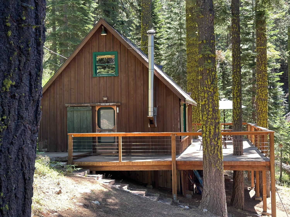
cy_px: 108
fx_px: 402
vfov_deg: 30.3
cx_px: 145
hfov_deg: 39.7
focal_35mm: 48
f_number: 1.78
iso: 80
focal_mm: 6.86
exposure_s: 1/181
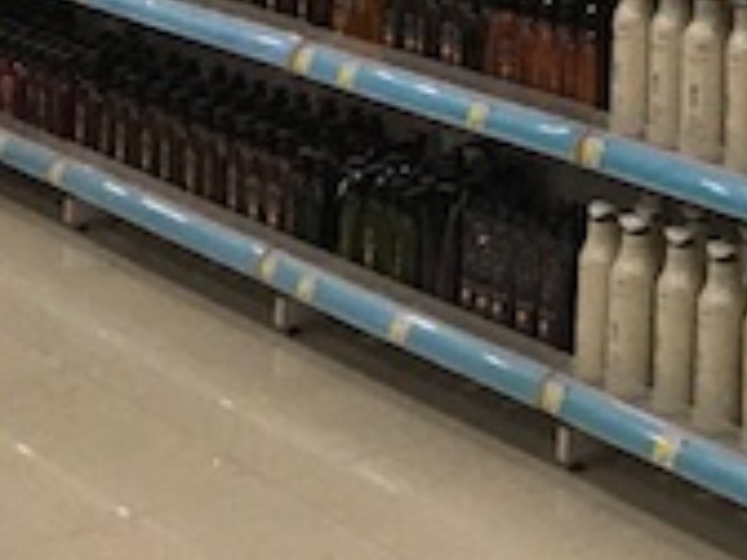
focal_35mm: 117
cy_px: -549
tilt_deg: +1.7
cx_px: 1383
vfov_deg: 11.4
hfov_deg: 14.6
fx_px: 2525
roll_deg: -1.4
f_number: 2.2
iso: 64
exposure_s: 1/33
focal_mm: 4.15
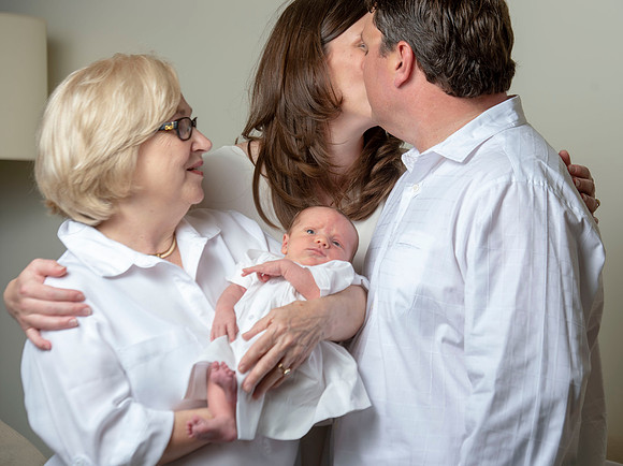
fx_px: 2489
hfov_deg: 14.3
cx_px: 367
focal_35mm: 138
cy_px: 248
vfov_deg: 10.7
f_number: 5.6
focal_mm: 120
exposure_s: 1/160
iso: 125
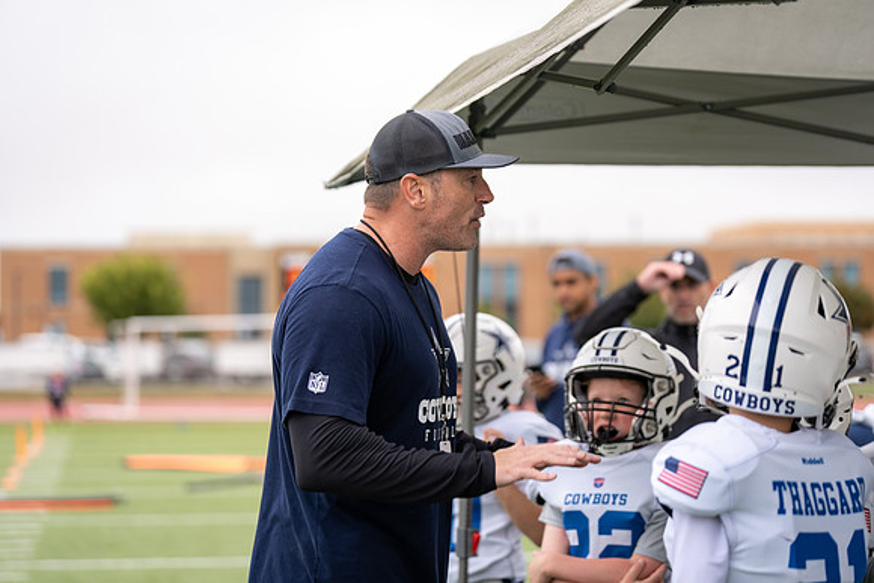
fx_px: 2355
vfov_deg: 14.1
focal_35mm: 97
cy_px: 292
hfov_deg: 21.0
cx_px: 437
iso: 100
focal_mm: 97
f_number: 2.8
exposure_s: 1/320
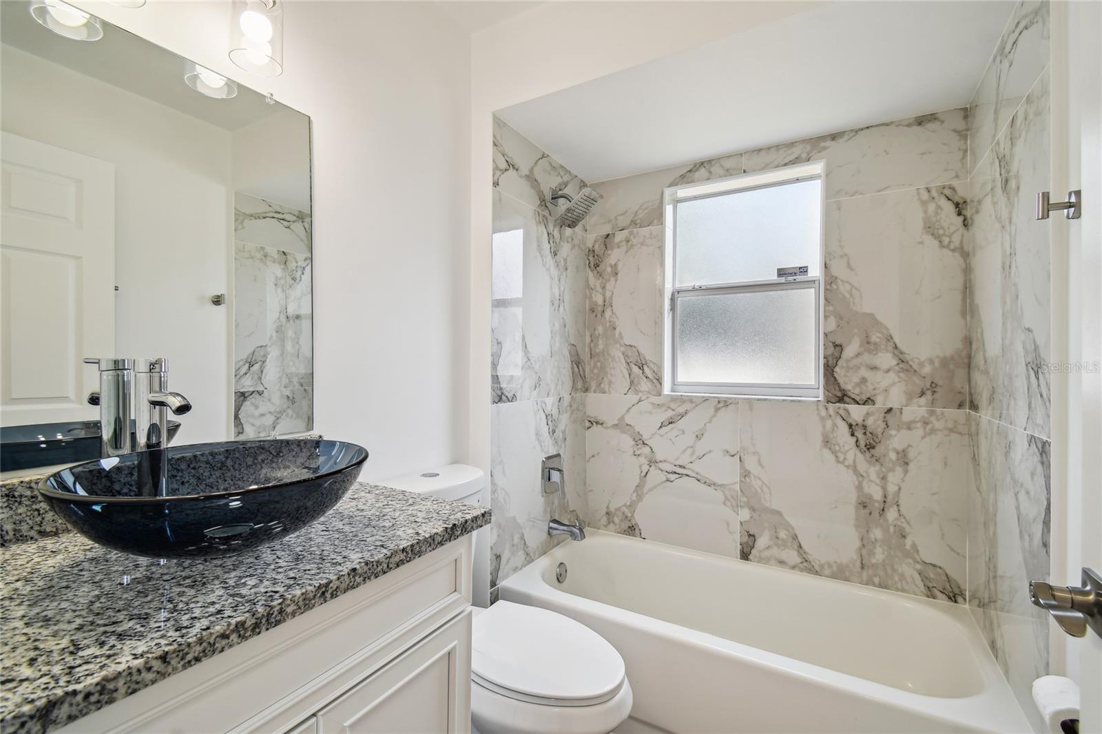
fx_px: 459
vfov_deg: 77.3
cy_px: 367
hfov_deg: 100.4
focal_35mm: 15
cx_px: 551
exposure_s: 1/5
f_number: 7.1
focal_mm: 10
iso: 100
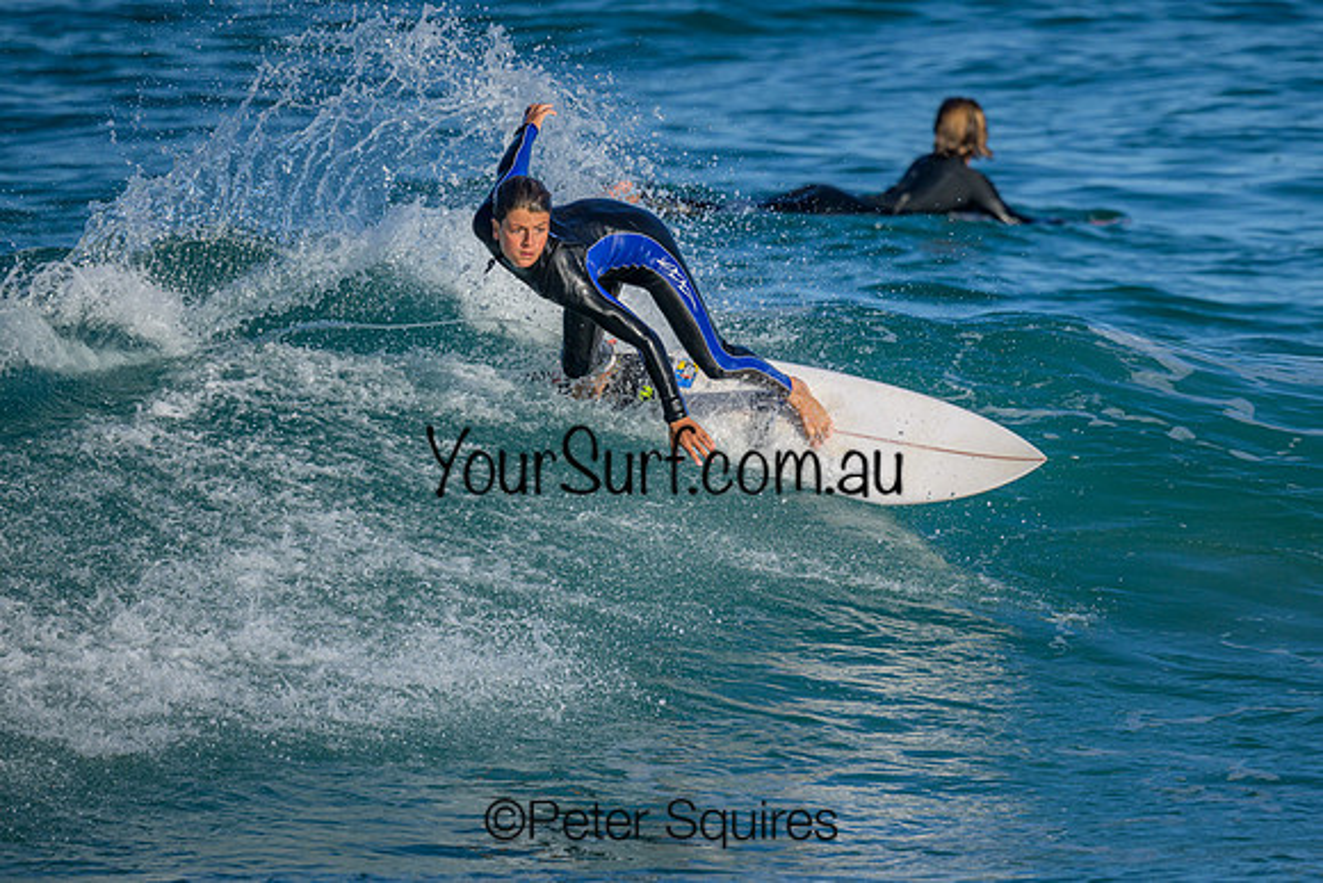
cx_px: 791
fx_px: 35153
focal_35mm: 956
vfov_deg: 1.4
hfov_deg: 2.2
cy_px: 528
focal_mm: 800
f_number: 8
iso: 450
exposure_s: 1/2000
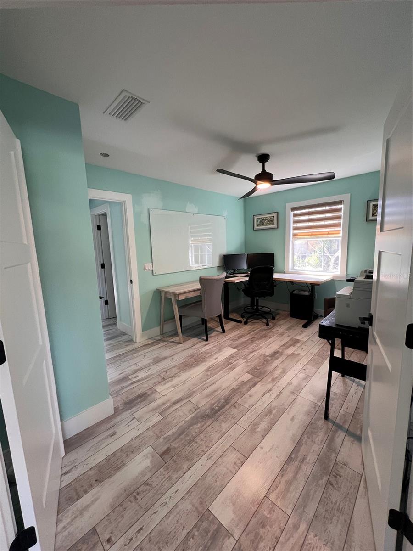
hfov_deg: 89.9
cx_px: 206
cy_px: 276
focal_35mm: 13
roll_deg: +1.8
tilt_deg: -7.1
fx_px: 207
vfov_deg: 106.2
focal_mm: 1.57
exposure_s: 1/60
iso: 160
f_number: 1.8
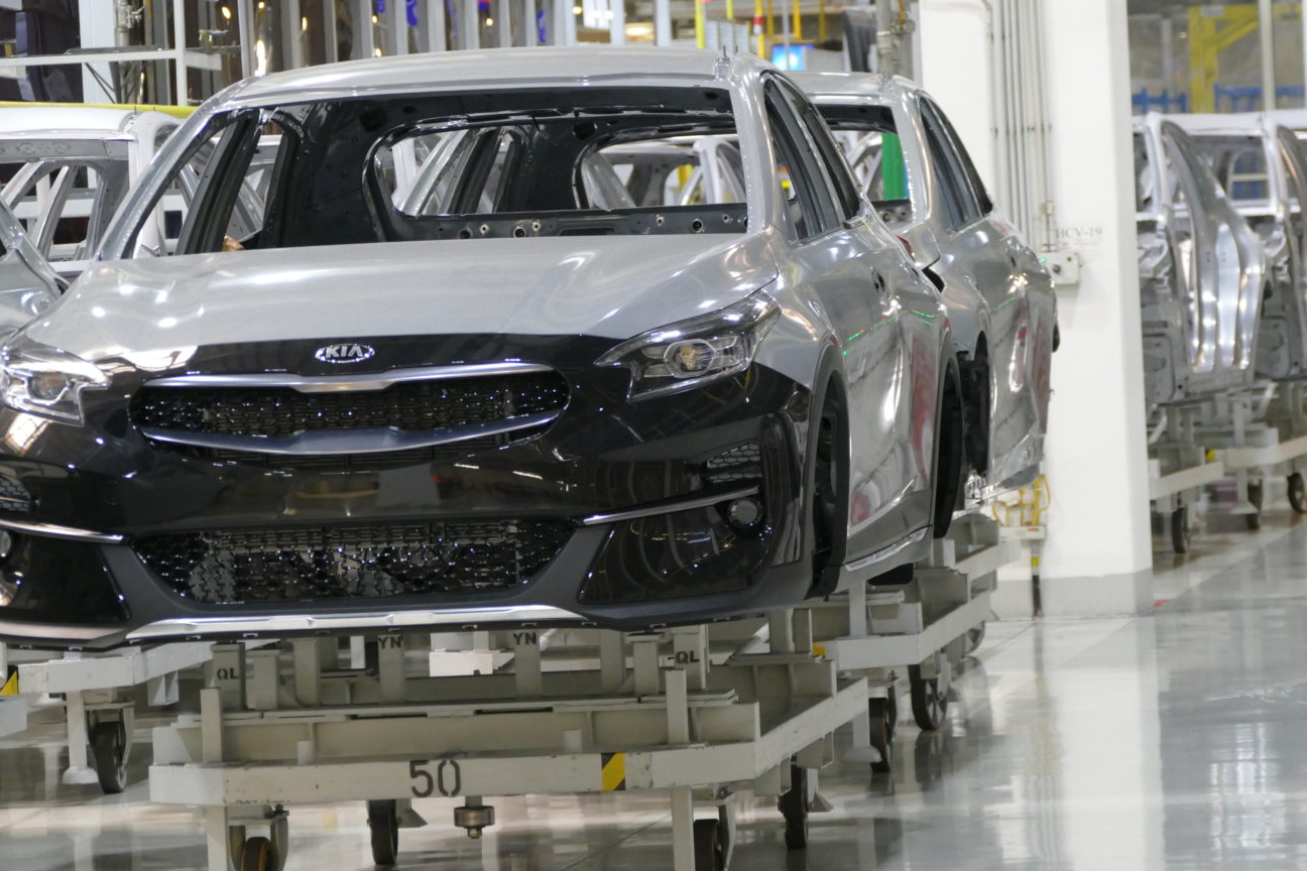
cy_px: 412
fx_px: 8604
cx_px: 664
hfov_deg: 8.7
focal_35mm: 237
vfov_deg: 5.8
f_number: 4
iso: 1600
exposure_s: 1/80
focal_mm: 73
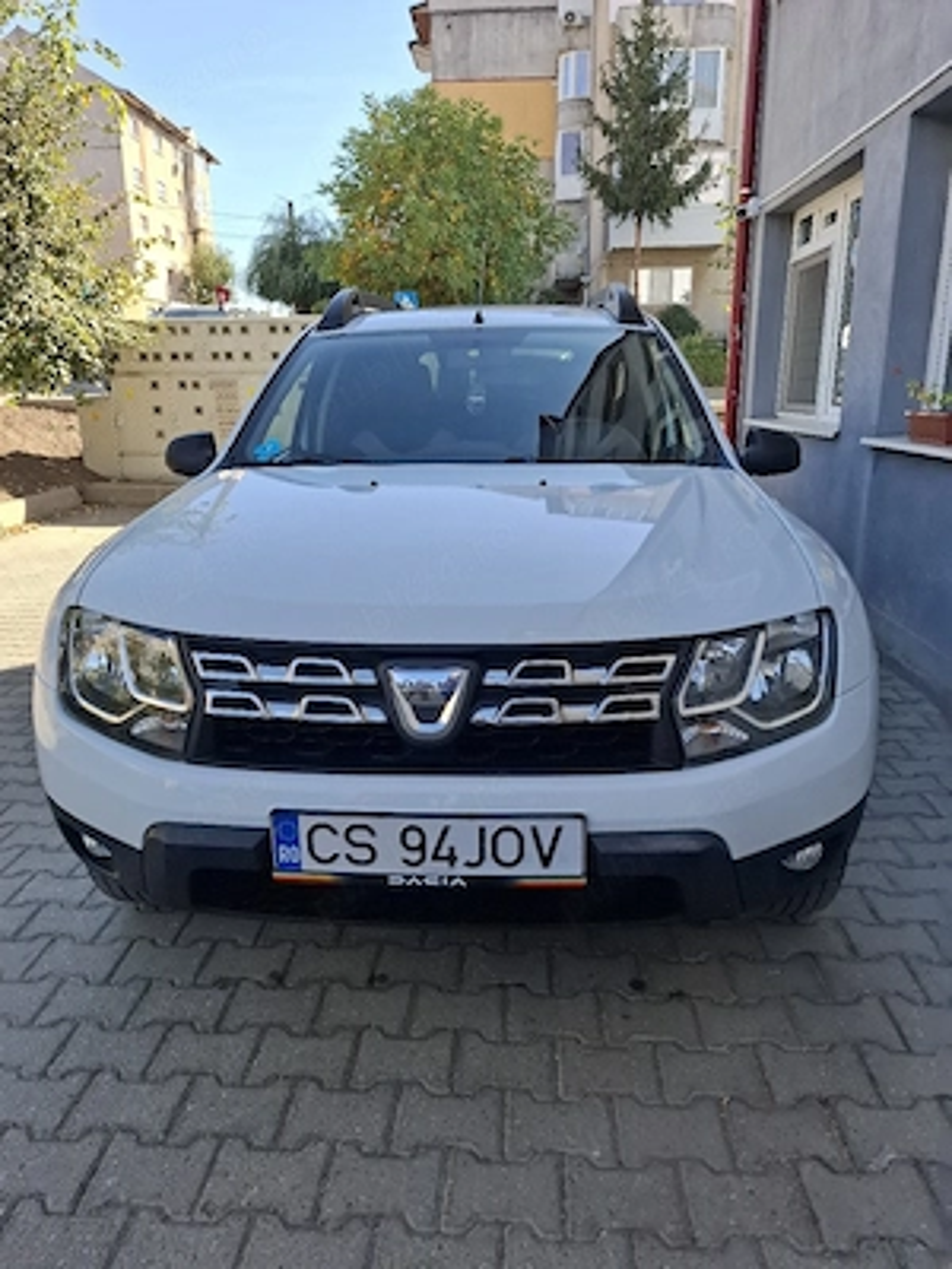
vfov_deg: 73.9
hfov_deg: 58.9
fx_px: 843
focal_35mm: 23
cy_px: 634
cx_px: 476
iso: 50
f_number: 1.8
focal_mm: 5.54
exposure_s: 1/833
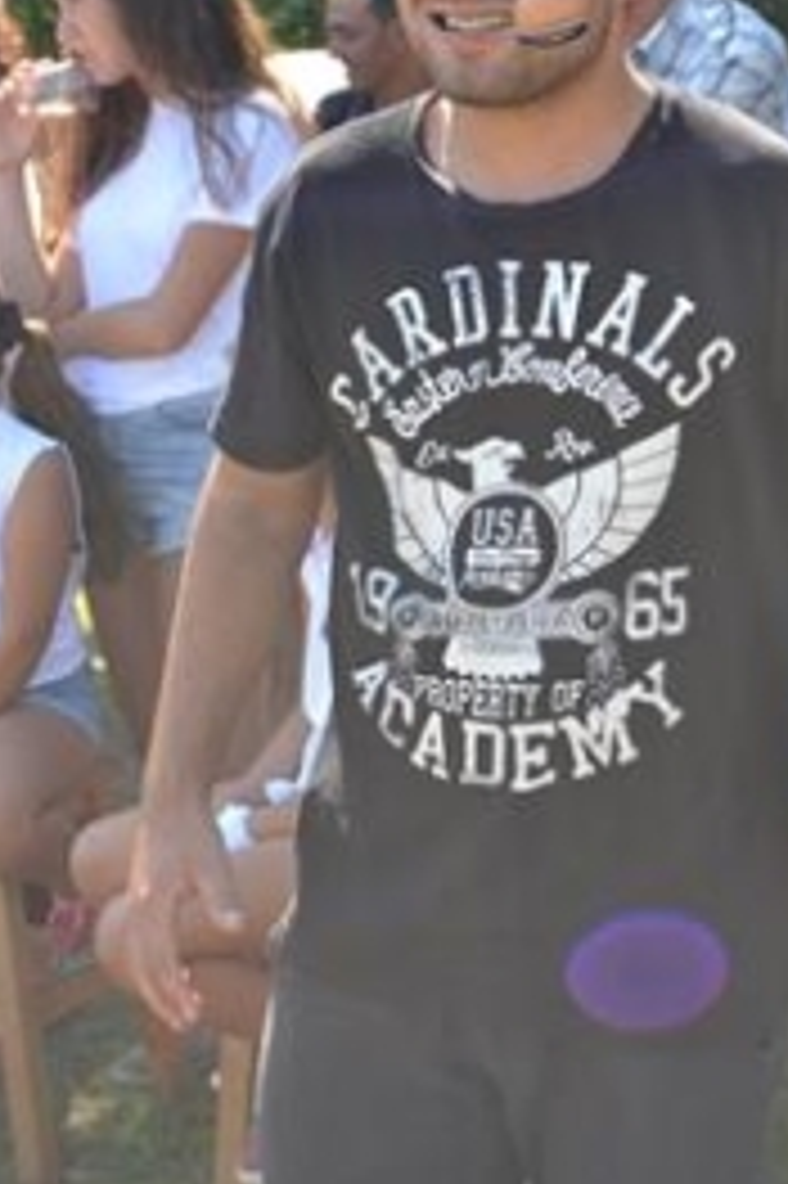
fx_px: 2622
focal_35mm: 80
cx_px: 518
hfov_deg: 17.1
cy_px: 290
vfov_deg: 25.1
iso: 125
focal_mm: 35
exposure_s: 1/125
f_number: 5.6
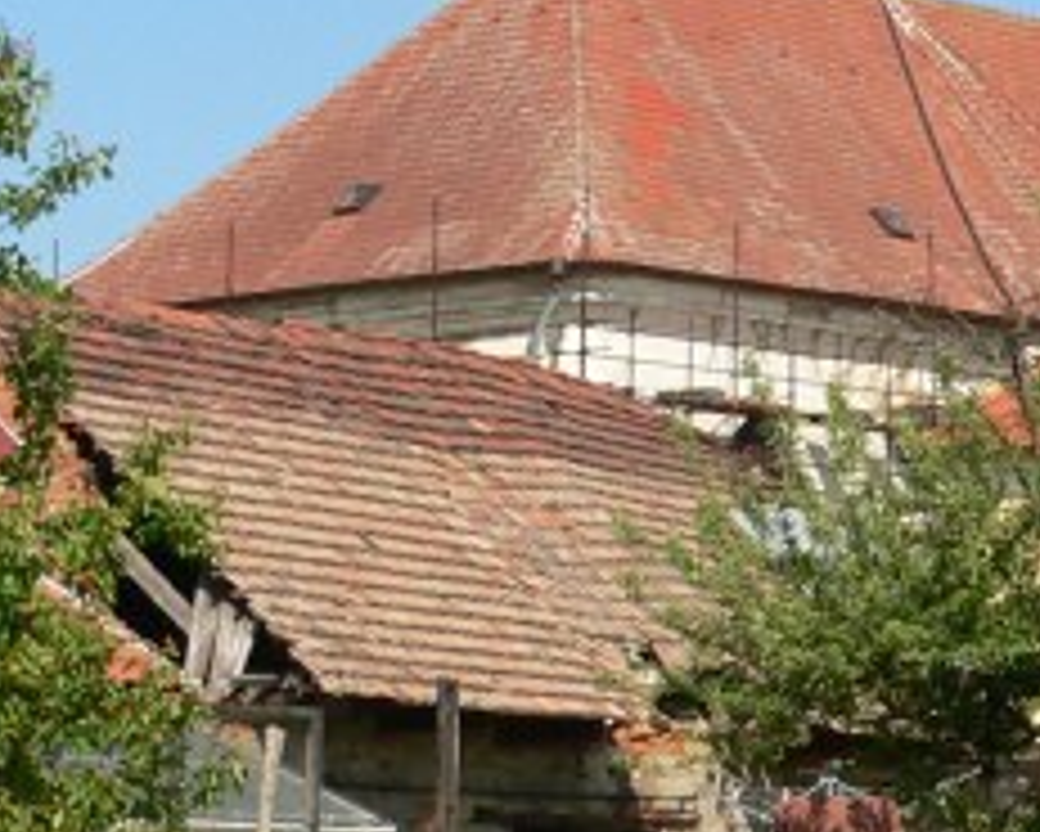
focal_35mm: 159
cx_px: 1189
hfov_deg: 11.9
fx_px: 4896
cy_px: 220
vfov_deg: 9.7
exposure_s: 1/500
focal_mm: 7.9
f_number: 4.6
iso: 80
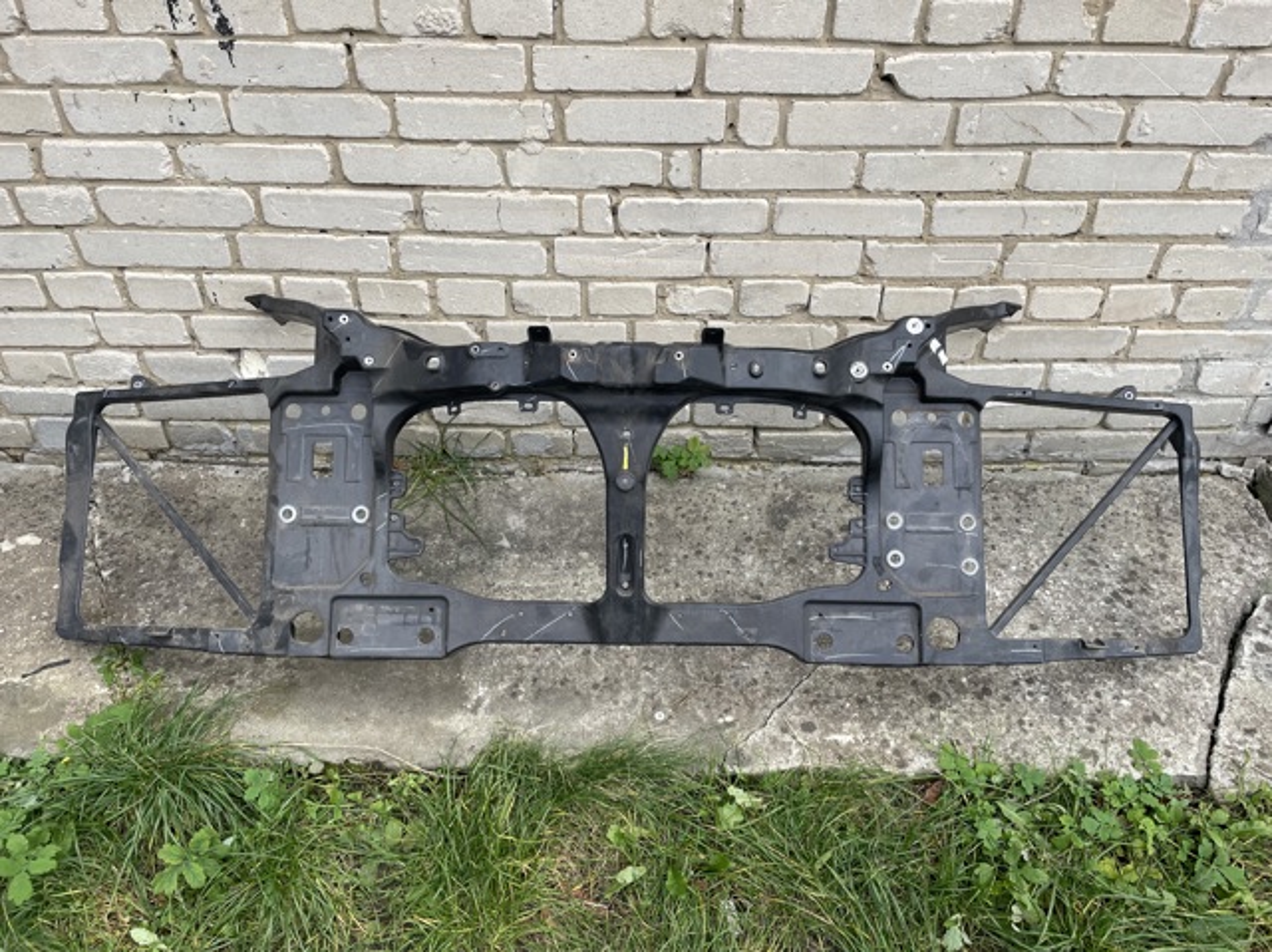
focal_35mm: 26
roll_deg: +0.3
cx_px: 636
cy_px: 476
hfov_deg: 67.3
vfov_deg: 53.0
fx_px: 955
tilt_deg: -37.4
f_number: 1.6
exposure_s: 1/121
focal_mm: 4.2
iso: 40
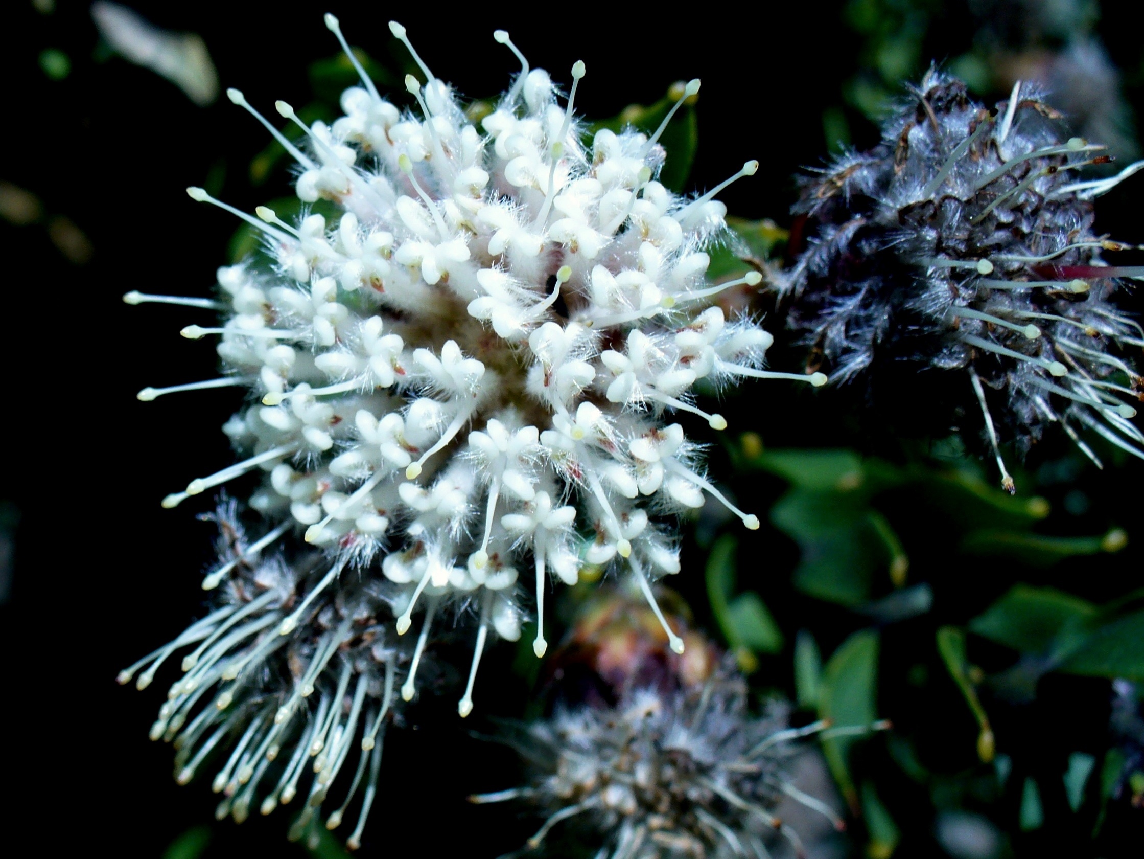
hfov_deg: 50.1
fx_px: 1223
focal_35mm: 37
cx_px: 572
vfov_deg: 38.7
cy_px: 430
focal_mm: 6.1
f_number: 5.6
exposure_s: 1/400
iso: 80
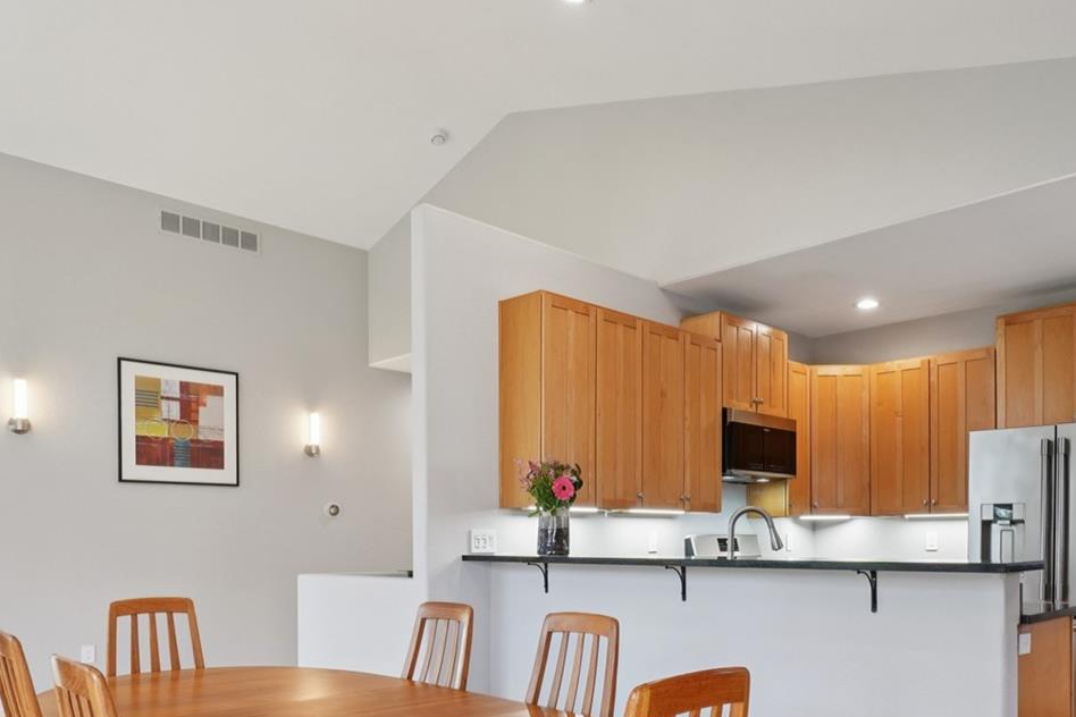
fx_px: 832
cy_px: 549
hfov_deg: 65.7
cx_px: 564
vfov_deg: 44.8
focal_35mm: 28
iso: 400
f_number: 8
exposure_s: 1/20
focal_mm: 11
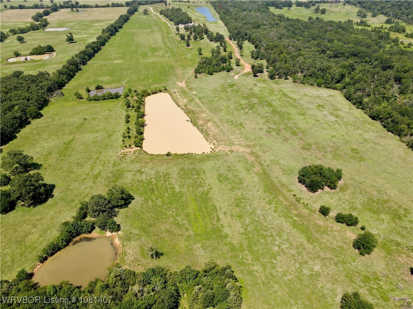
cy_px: 154
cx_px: 206
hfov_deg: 71.6
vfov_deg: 56.8
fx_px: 286
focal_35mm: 24
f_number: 2.8
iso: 100
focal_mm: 4.5
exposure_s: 1/500
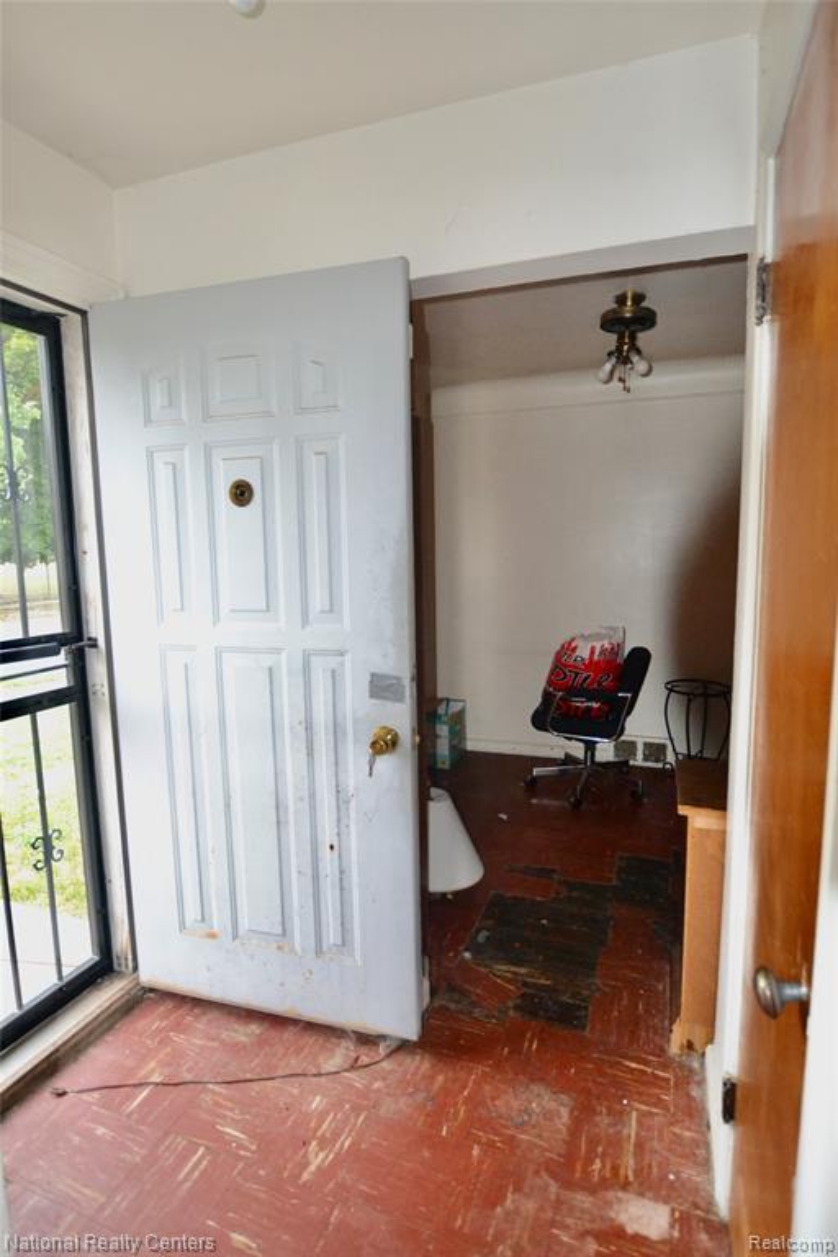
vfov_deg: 90.0
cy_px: 628
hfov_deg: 67.4
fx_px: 628
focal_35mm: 18
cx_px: 419
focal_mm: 12
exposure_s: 1/60
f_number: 3.5
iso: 2200
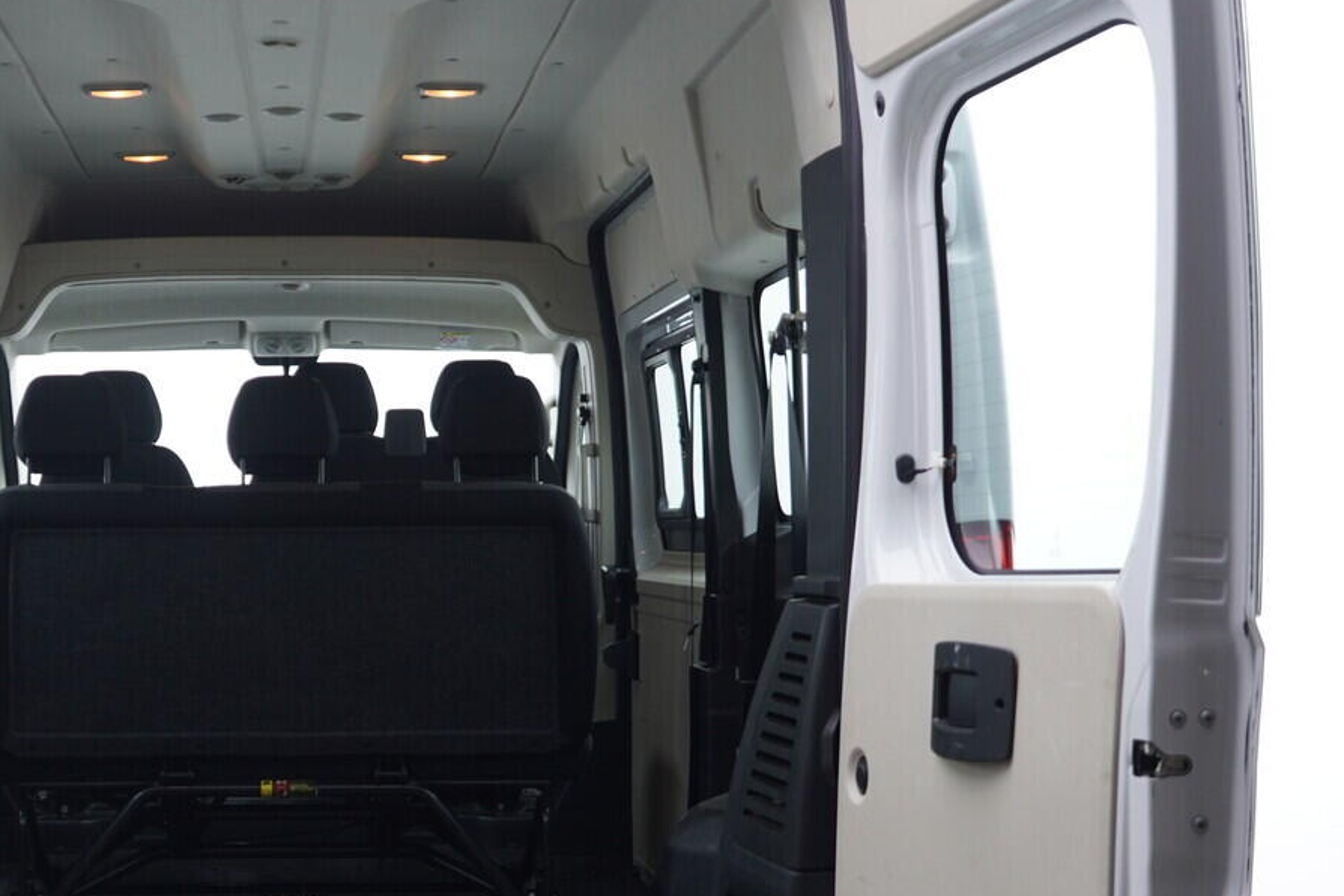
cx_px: 308
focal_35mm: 58
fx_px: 2165
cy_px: 570
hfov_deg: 33.7
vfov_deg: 23.3
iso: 125
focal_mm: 24
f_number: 2.8
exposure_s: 1/40
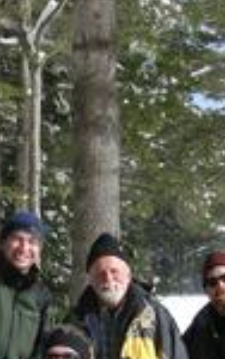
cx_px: -44
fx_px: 1244
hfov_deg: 10.2
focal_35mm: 127
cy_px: 287
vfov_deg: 16.3
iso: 64
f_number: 5.4
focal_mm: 7.5
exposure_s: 1/216
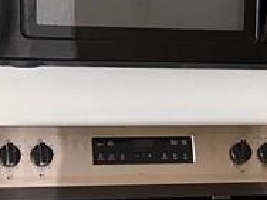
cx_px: 229
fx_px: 1010
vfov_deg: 11.3
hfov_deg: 14.9
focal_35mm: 131
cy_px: 169
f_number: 1.78
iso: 500
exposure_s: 1/60
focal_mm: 6.76
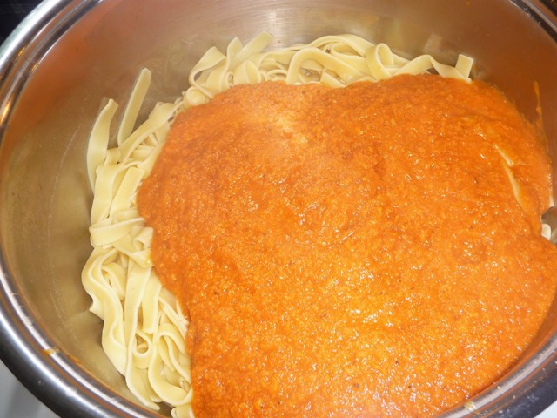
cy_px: 209
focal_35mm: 30
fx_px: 483
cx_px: 278
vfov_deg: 46.8
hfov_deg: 60.0
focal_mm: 5
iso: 100
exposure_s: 1/30
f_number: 3.4
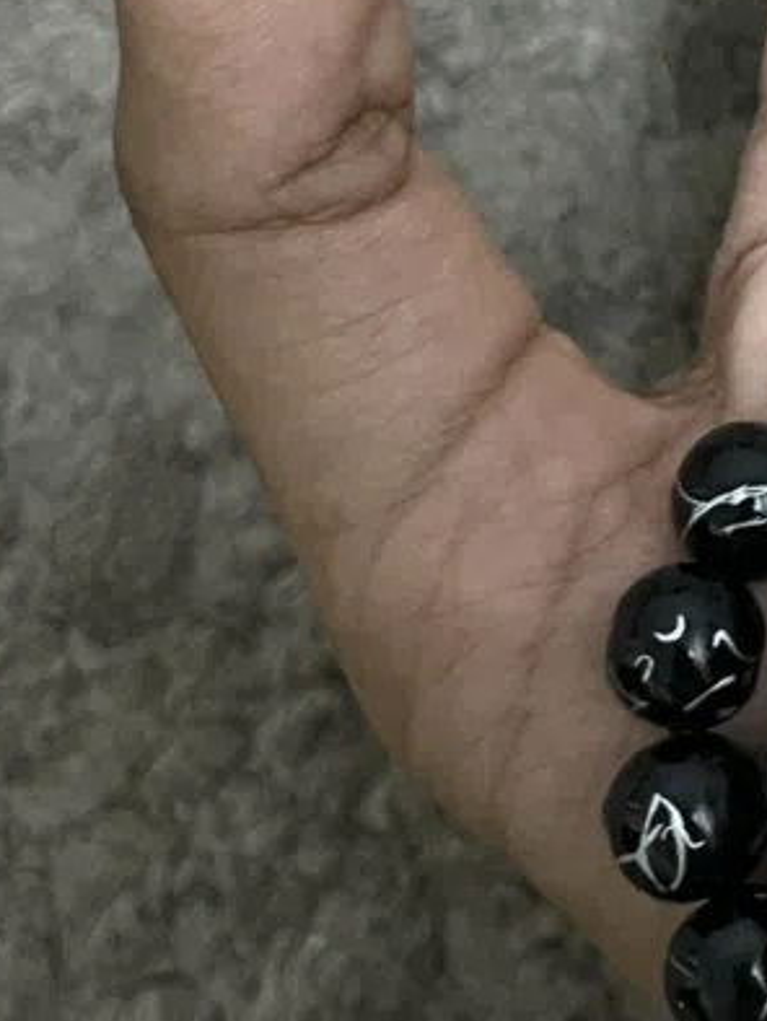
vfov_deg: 20.8
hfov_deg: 15.3
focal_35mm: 90
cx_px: 1127
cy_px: -92
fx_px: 2656
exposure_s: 1/40
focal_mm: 5.1
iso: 400
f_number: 1.6
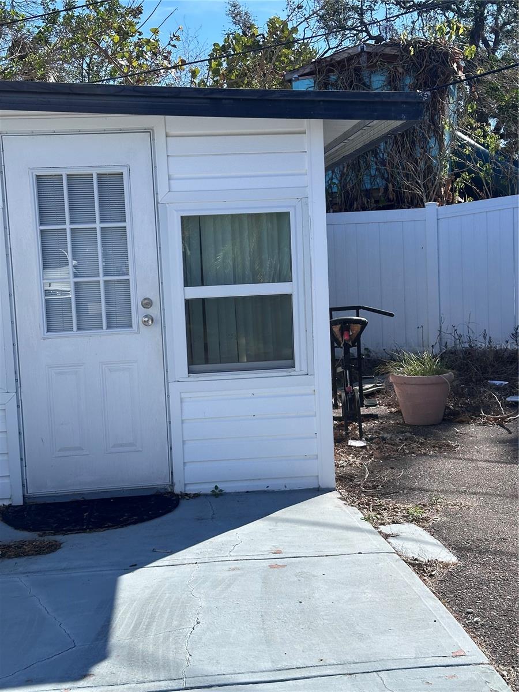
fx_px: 960
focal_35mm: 48
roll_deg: +2.2
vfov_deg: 39.7
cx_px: 260
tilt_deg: -5.3
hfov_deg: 30.3
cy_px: 346
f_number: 1.78
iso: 64
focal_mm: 6.86
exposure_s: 1/3257
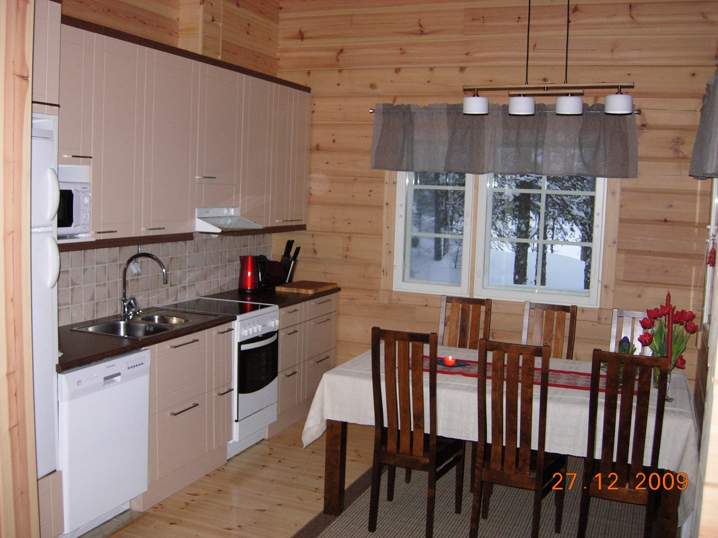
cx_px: 359
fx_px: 747
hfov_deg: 51.4
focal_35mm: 36
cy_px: 269
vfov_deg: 39.7
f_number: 2.7
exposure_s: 1/181
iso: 200
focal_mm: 7.5
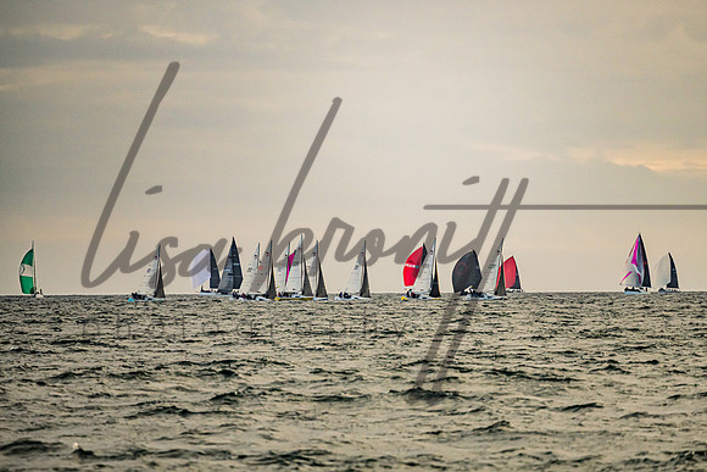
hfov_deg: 4.2
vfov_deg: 2.8
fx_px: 9576
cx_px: 431
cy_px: 184
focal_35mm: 488
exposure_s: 1/2500
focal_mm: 400
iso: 640
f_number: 5.6
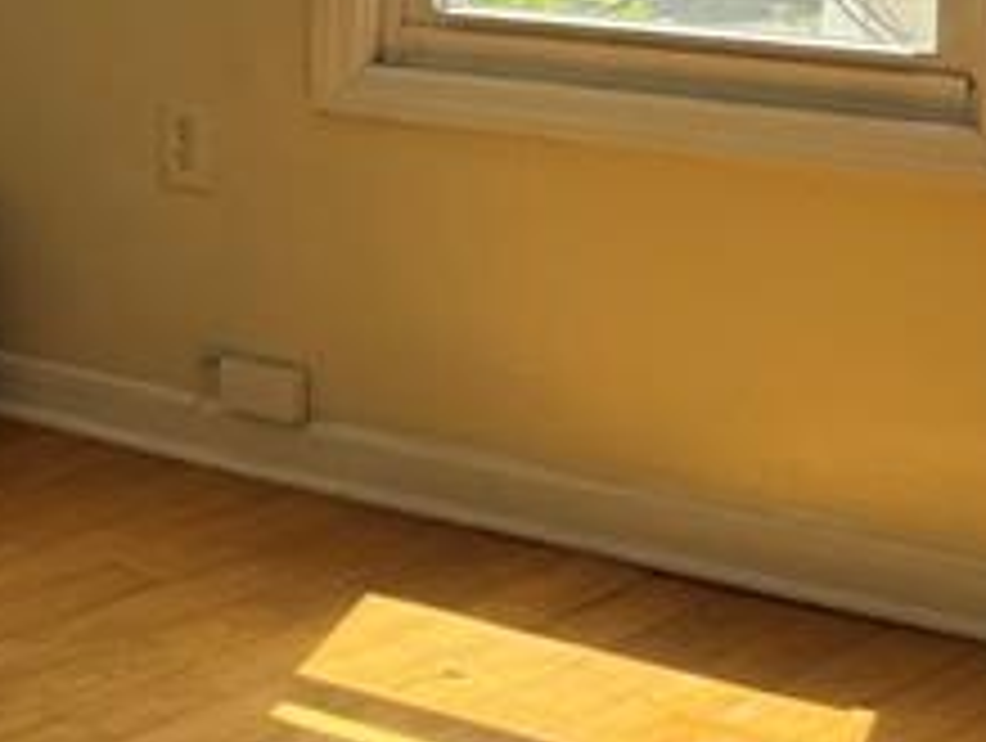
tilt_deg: -7.6
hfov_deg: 14.8
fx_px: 3195
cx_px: -896
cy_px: 27
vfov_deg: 13.1
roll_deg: +2.8
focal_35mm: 112
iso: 64
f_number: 1.78
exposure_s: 1/258
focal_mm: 6.76
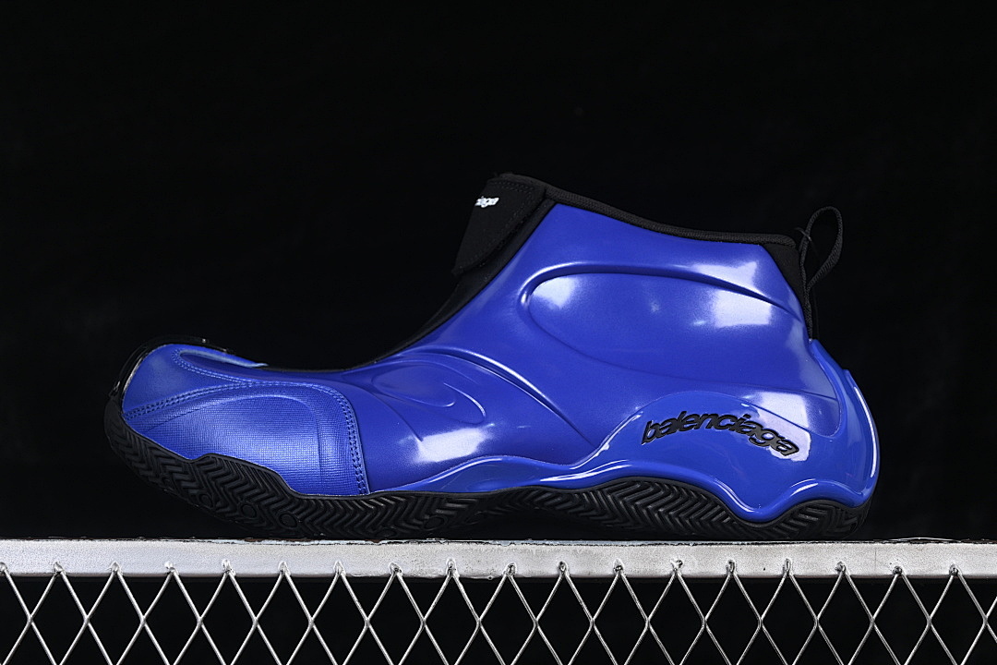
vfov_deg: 18.2
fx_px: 2077
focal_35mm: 75
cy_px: 332
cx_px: 498
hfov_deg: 27.0
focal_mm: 50
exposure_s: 1/60
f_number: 6.3
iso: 160
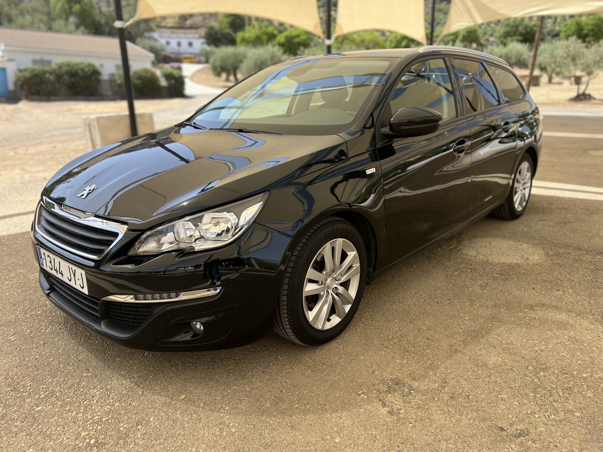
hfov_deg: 67.3
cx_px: 302
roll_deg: +0.7
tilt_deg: -14.3
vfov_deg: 53.1
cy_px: 226
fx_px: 453
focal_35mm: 26
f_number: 1.5
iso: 50
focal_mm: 5.7
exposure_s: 1/1238
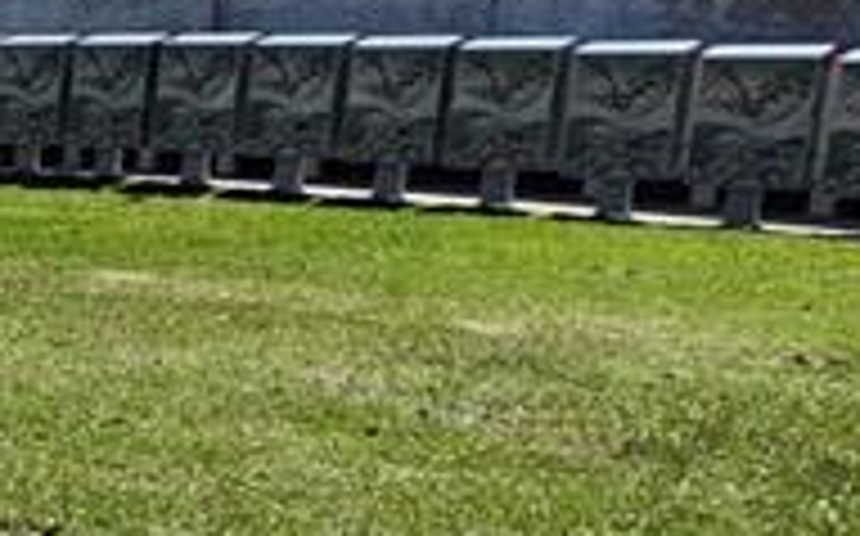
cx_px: -1027
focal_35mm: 74
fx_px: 1733
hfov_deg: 16.8
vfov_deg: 17.5
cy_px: 365
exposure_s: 1/2560
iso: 50
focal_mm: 1.74
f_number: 2.2
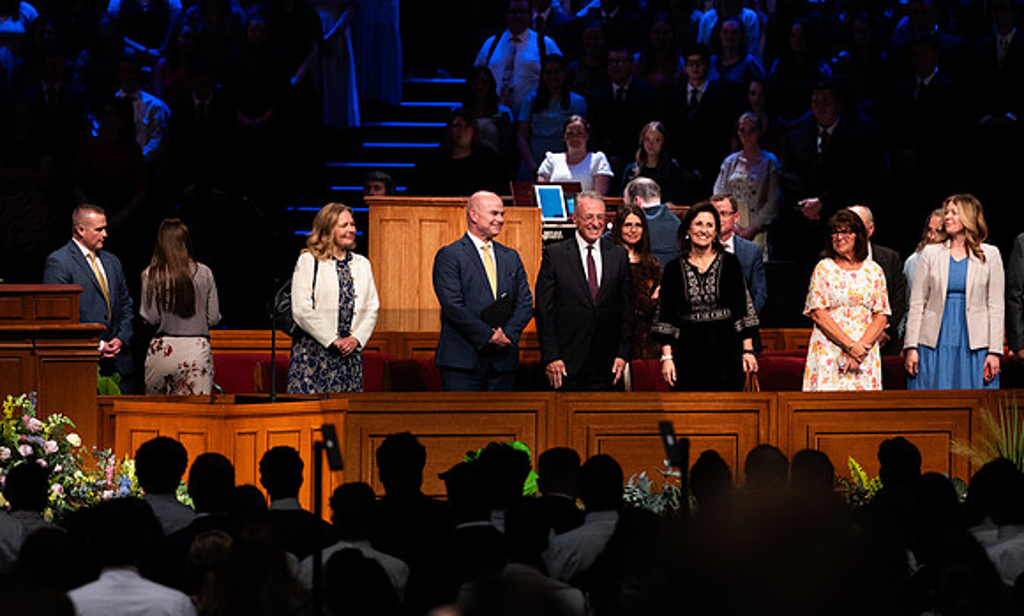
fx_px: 6666
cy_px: 269
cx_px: 531
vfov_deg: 5.3
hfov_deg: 8.8
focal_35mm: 241
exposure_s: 1/200
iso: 4000
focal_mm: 200
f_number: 3.2
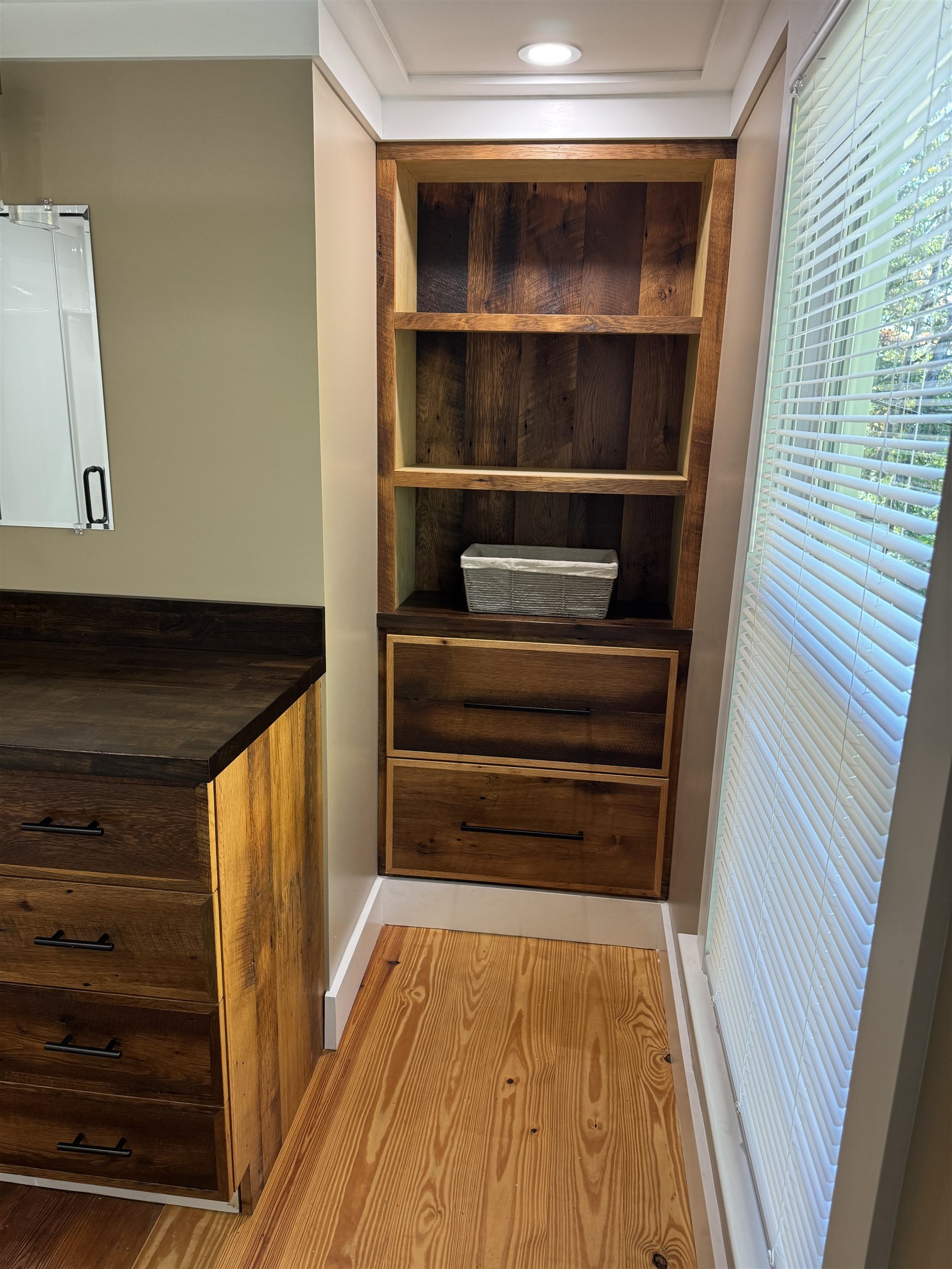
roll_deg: -2.0
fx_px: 880
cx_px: 476
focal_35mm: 24
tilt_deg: -15.5
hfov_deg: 56.8
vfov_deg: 71.6
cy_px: 634
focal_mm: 6.76
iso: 200
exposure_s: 1/60
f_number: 1.78
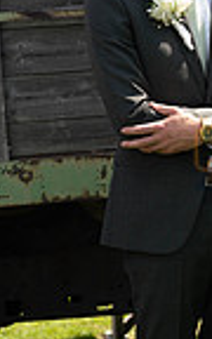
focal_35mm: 200
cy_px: 155
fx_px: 1849
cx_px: 294
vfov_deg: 10.5
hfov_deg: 6.5
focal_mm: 63
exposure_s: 1/1000
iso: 400
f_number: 4.5
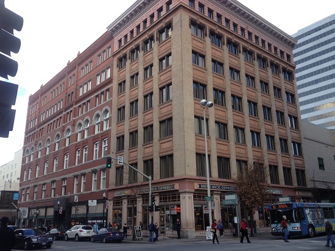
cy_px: 126
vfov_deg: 40.7
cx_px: 168
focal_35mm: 35
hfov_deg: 52.6
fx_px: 339
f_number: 2.4
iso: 50
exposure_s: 1/394
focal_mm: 4.28
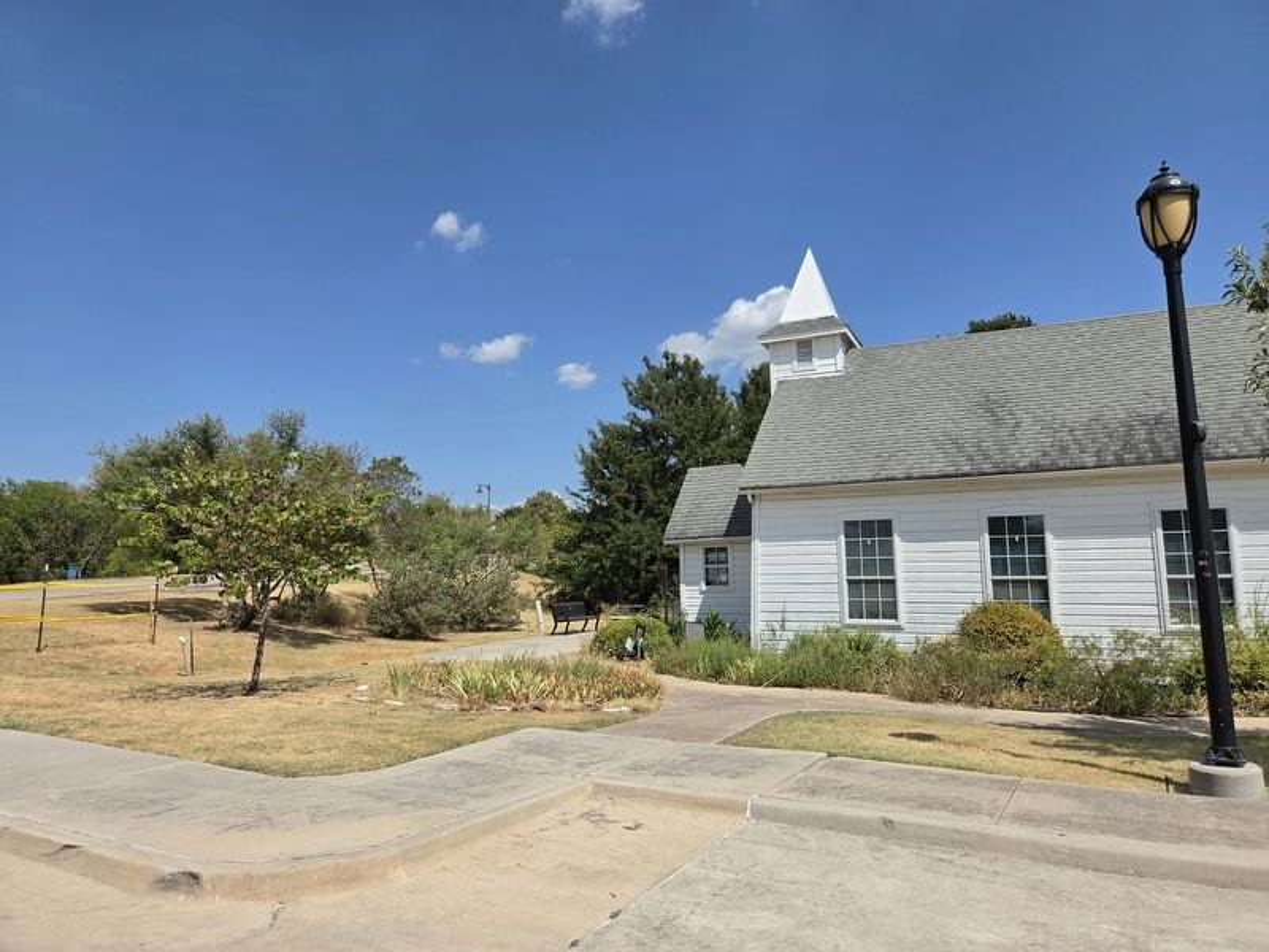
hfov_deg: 73.9
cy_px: 476
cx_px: 634
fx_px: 843
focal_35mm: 23
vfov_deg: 58.9
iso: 80
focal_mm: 5.4
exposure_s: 1/6615
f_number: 1.8
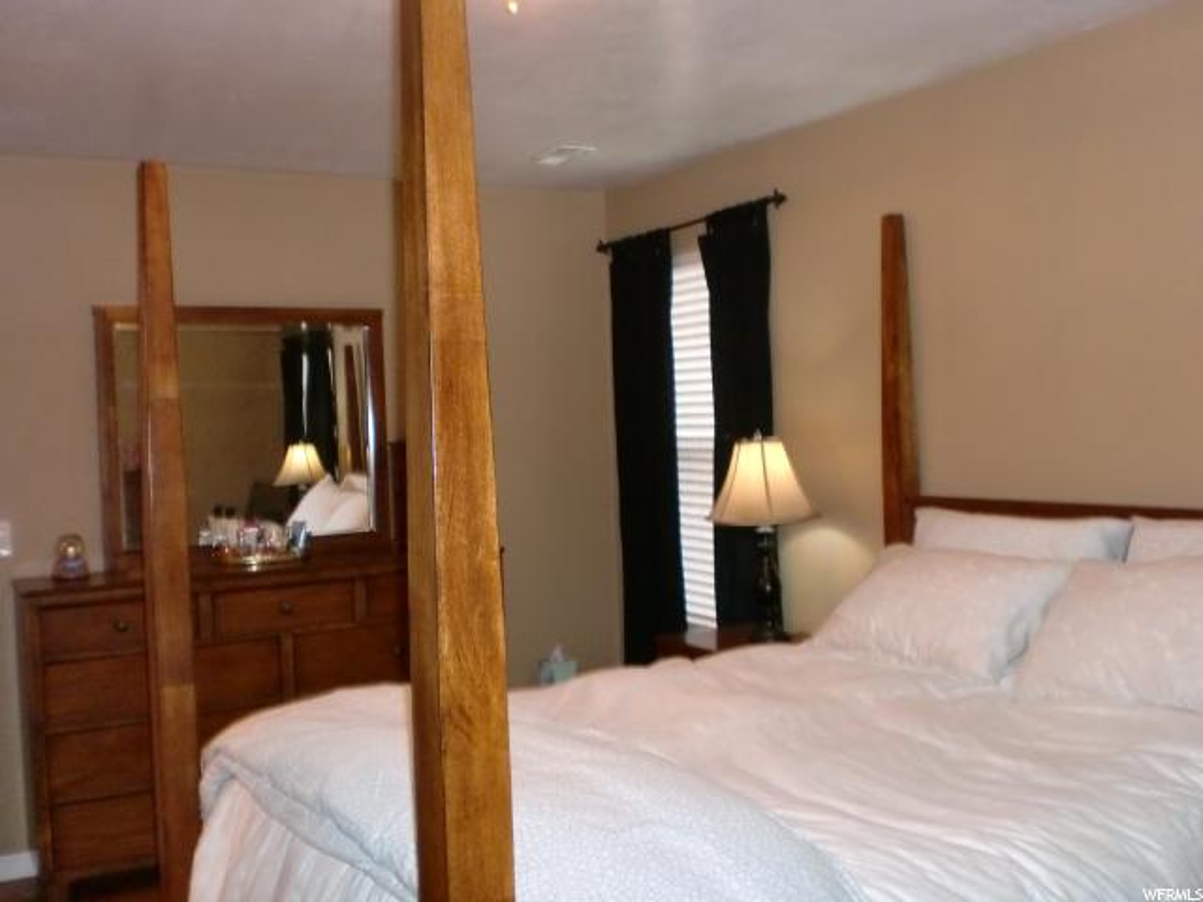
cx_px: 602
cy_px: 451
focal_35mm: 35
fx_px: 1216
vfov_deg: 40.7
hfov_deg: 52.6
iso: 400
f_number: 3.1
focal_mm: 6.3
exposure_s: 1/50
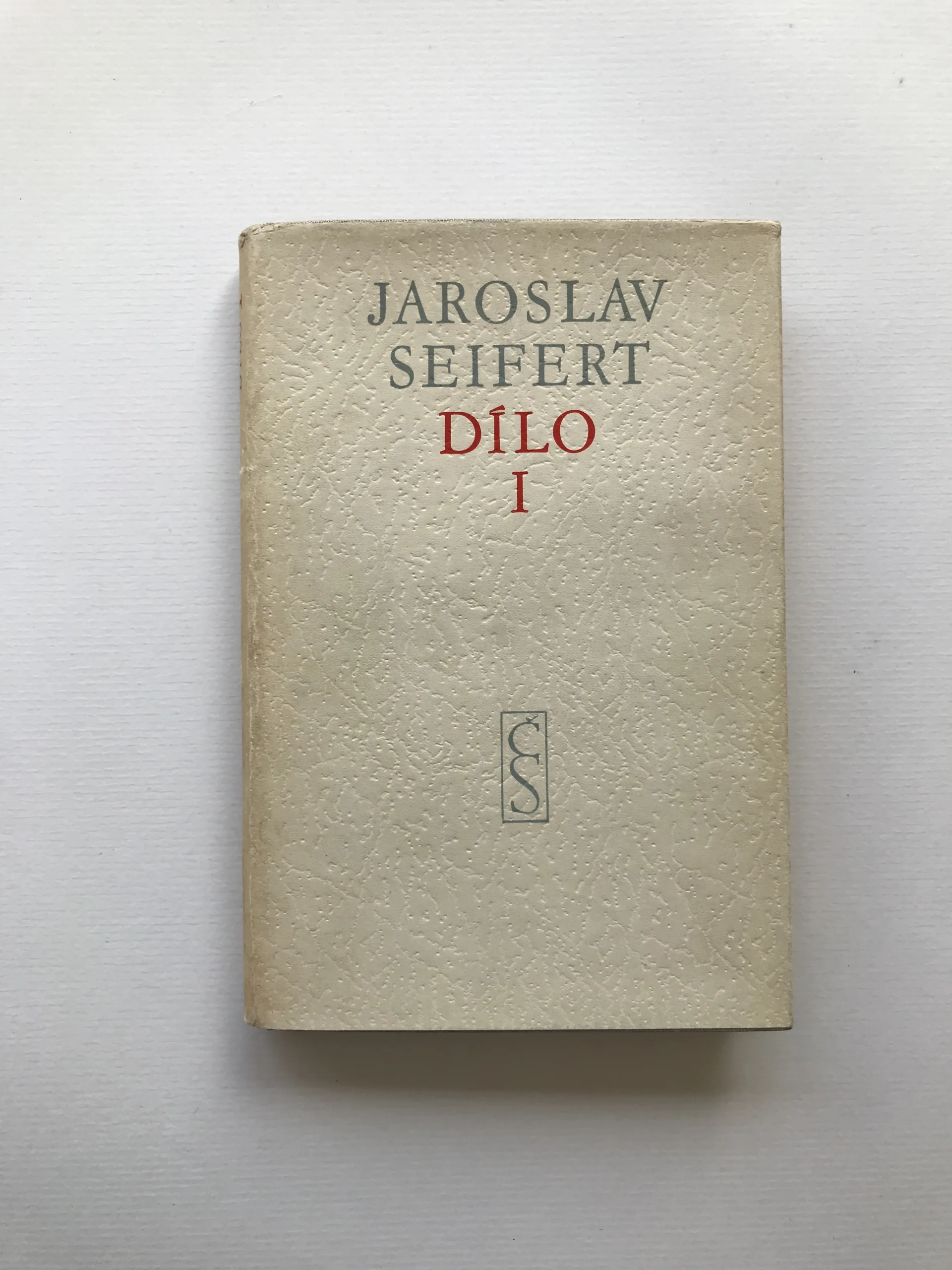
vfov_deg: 63.4
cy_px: 635
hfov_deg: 49.7
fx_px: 1027
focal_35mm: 28
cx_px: 476
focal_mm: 3.99
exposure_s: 1/127
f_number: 1.8
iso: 20
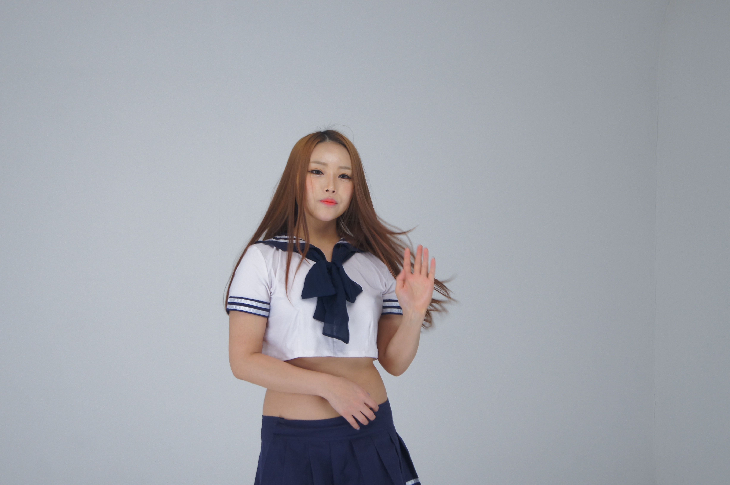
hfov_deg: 29.9
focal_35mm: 68
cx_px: 365
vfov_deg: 20.1
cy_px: 242
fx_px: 1367
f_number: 5.6
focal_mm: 45
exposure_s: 1/160
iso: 800
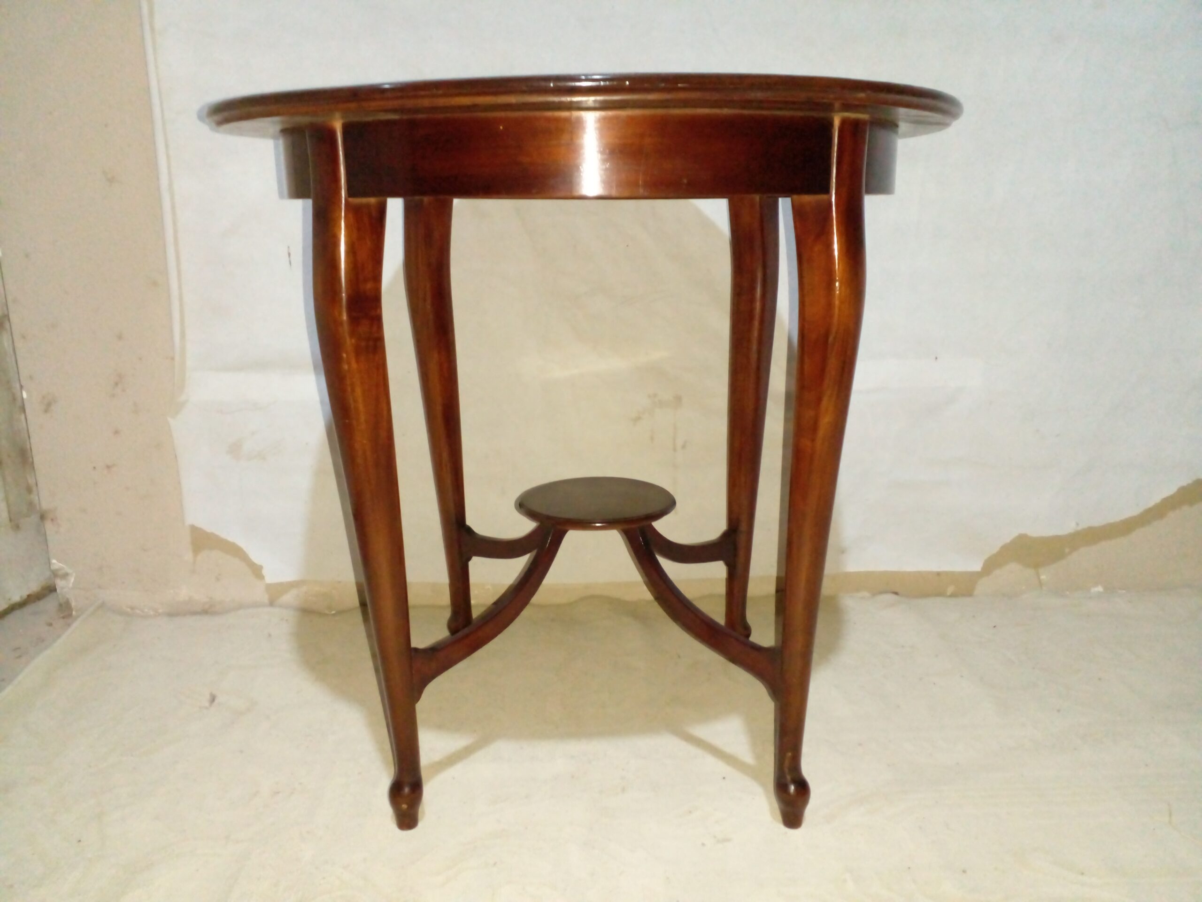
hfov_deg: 65.3
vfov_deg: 51.4
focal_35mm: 27
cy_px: 451
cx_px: 601
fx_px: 938
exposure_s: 1/20
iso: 500
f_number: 1.9
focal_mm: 3.6
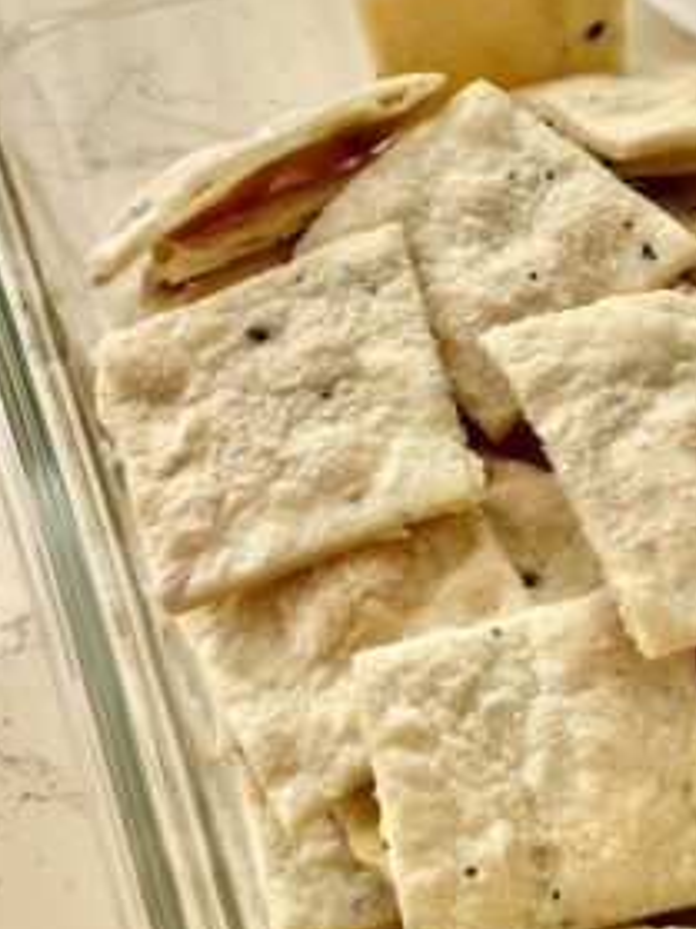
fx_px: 2307
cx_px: 601
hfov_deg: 17.0
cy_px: 266
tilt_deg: -52.8
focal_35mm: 86
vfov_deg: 22.6
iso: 80
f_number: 1.78
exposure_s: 1/850
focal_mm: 6.86
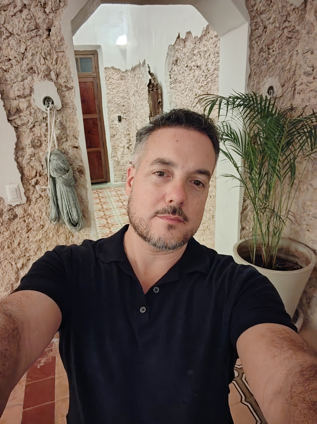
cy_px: 212
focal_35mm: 23
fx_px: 281
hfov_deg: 58.8
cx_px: 158
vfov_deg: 74.0
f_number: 2.4
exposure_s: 1/20
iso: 6400
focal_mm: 2.66
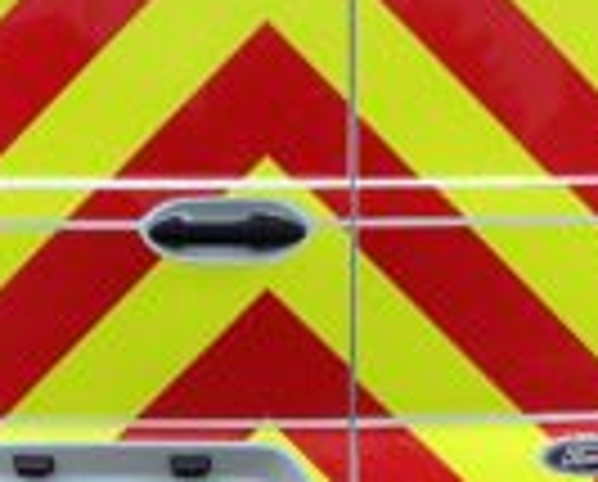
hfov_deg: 18.1
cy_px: 322
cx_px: 265
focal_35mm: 106
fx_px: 1880
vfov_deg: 14.6
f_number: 2.4
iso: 25
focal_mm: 3.3
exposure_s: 1/494
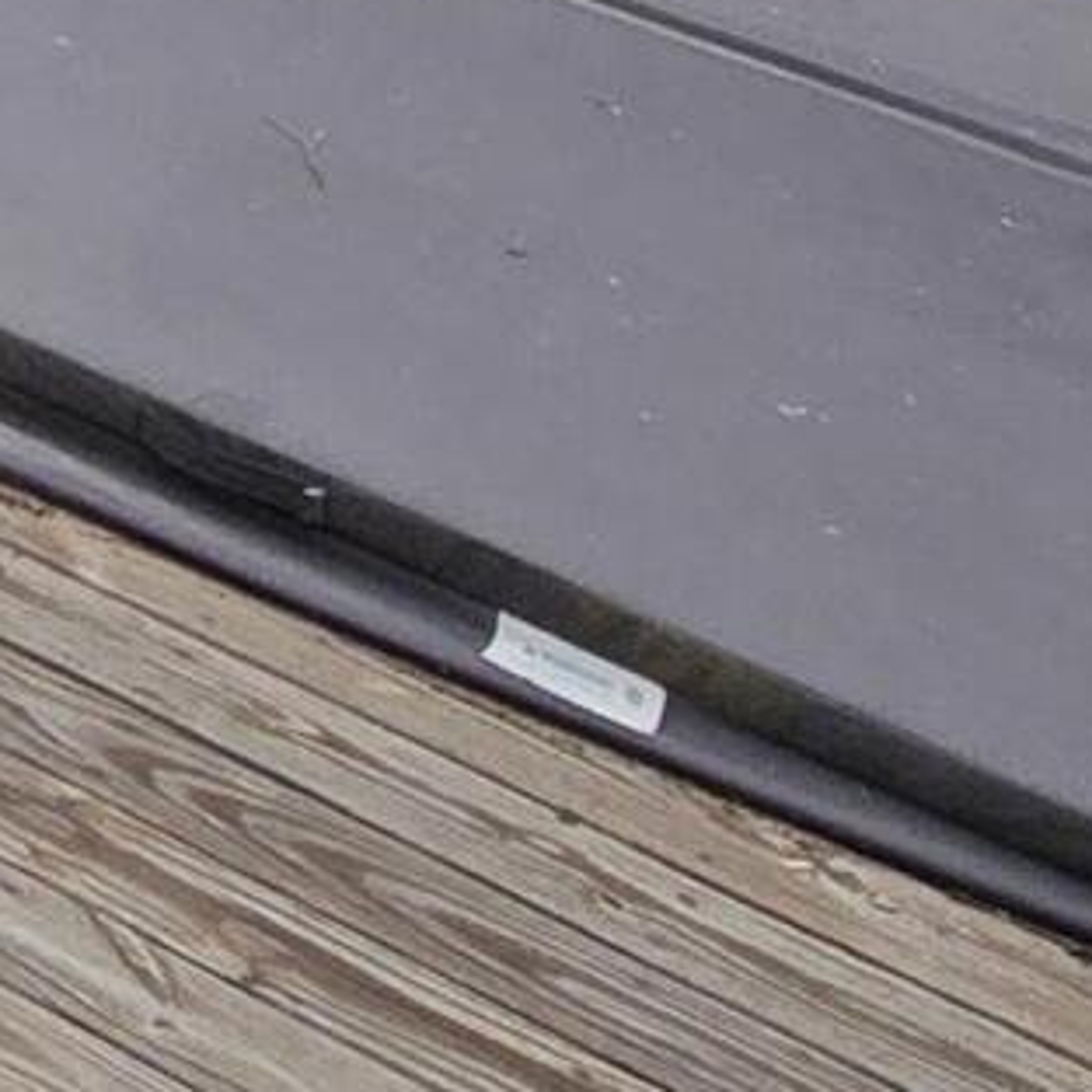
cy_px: -1765
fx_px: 3926
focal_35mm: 110
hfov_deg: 10.9
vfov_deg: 11.8
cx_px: -2139
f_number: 2.2
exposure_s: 1/400
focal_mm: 2.2
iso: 50
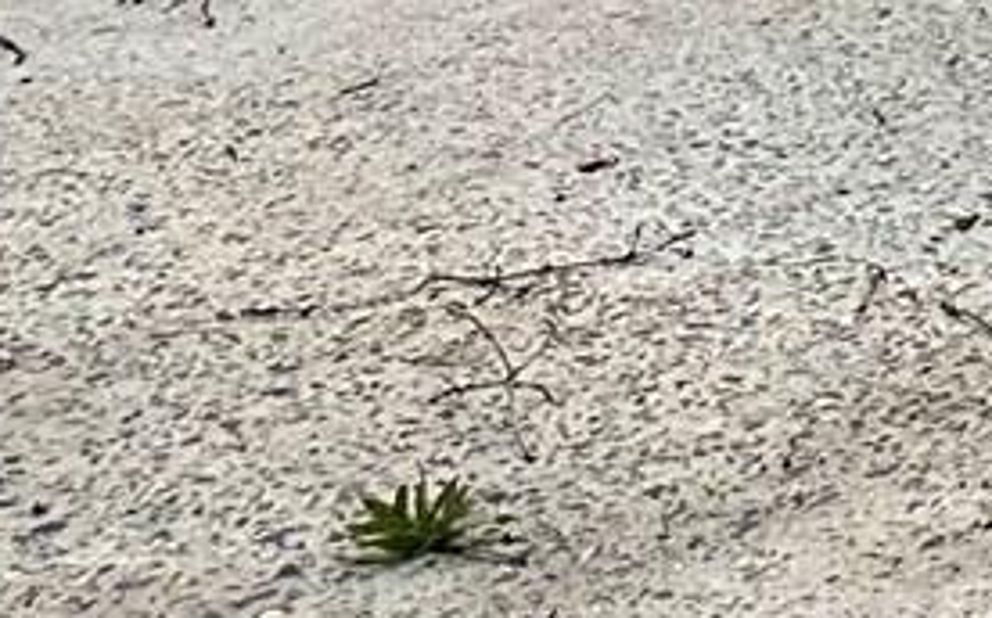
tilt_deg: -2.9
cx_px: 3346
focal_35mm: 189
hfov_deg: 8.5
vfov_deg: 6.1
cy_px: -1613
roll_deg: -1.8
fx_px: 5105
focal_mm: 6.86
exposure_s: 1/756
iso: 80
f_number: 1.78
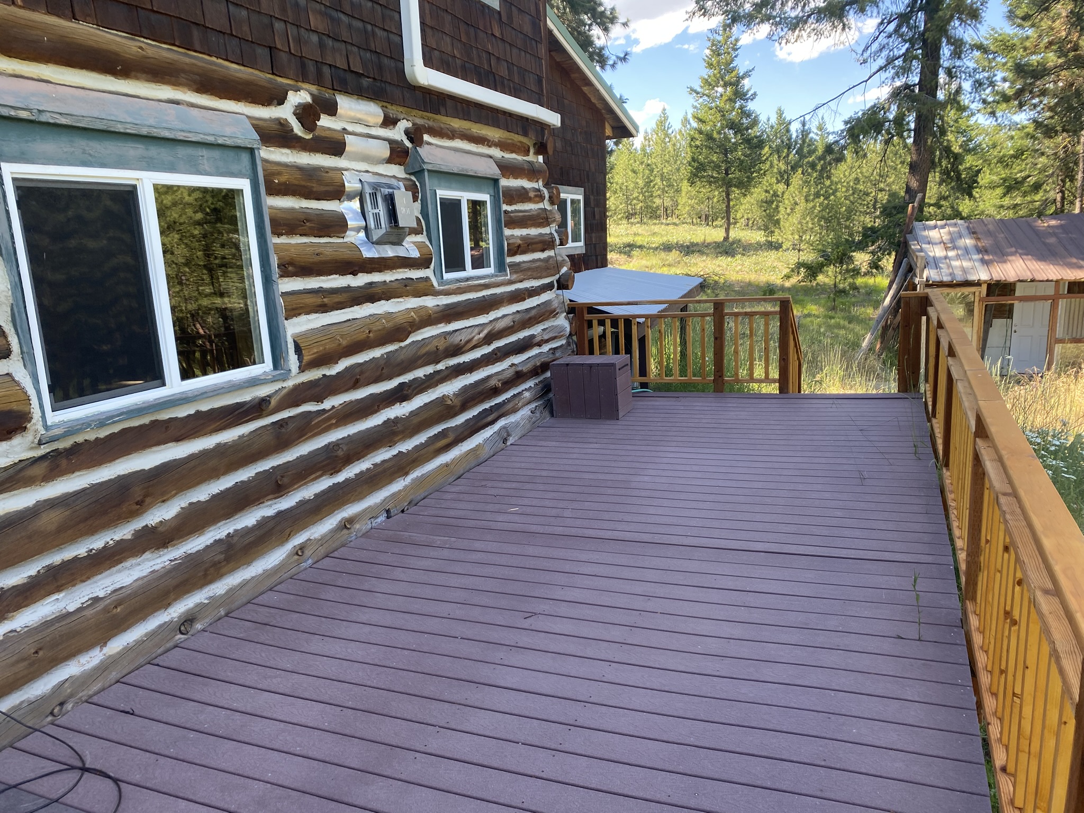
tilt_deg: -13.1
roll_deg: +3.3
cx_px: 542
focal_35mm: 26
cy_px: 406
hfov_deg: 67.3
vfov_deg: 53.1
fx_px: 814
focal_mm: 4.25
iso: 32
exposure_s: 1/252
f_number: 1.8
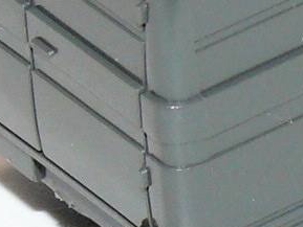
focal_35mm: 609
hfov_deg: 3.2
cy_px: -159
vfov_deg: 2.4
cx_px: 474
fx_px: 5333
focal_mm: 14
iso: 100
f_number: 4
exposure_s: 1/30
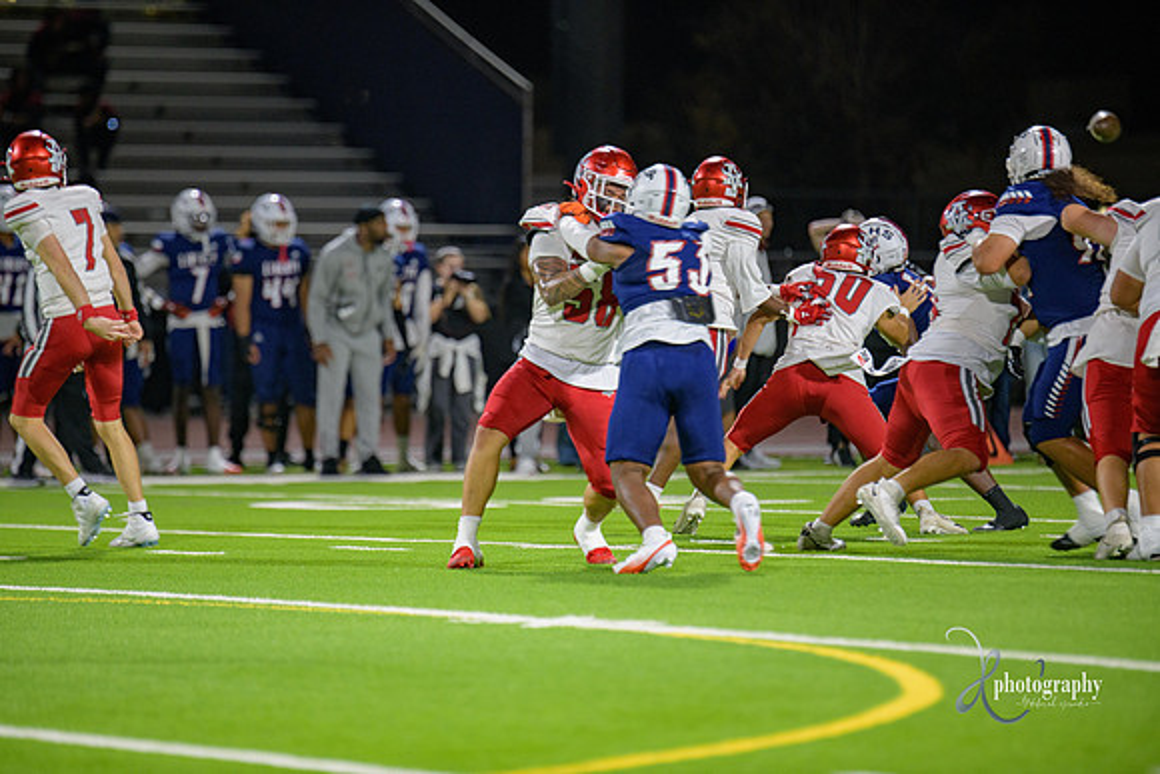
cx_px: 580
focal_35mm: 300
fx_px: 9668
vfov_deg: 4.6
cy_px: 387
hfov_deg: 6.9
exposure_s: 1/250
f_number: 2.8
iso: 1250
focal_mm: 300
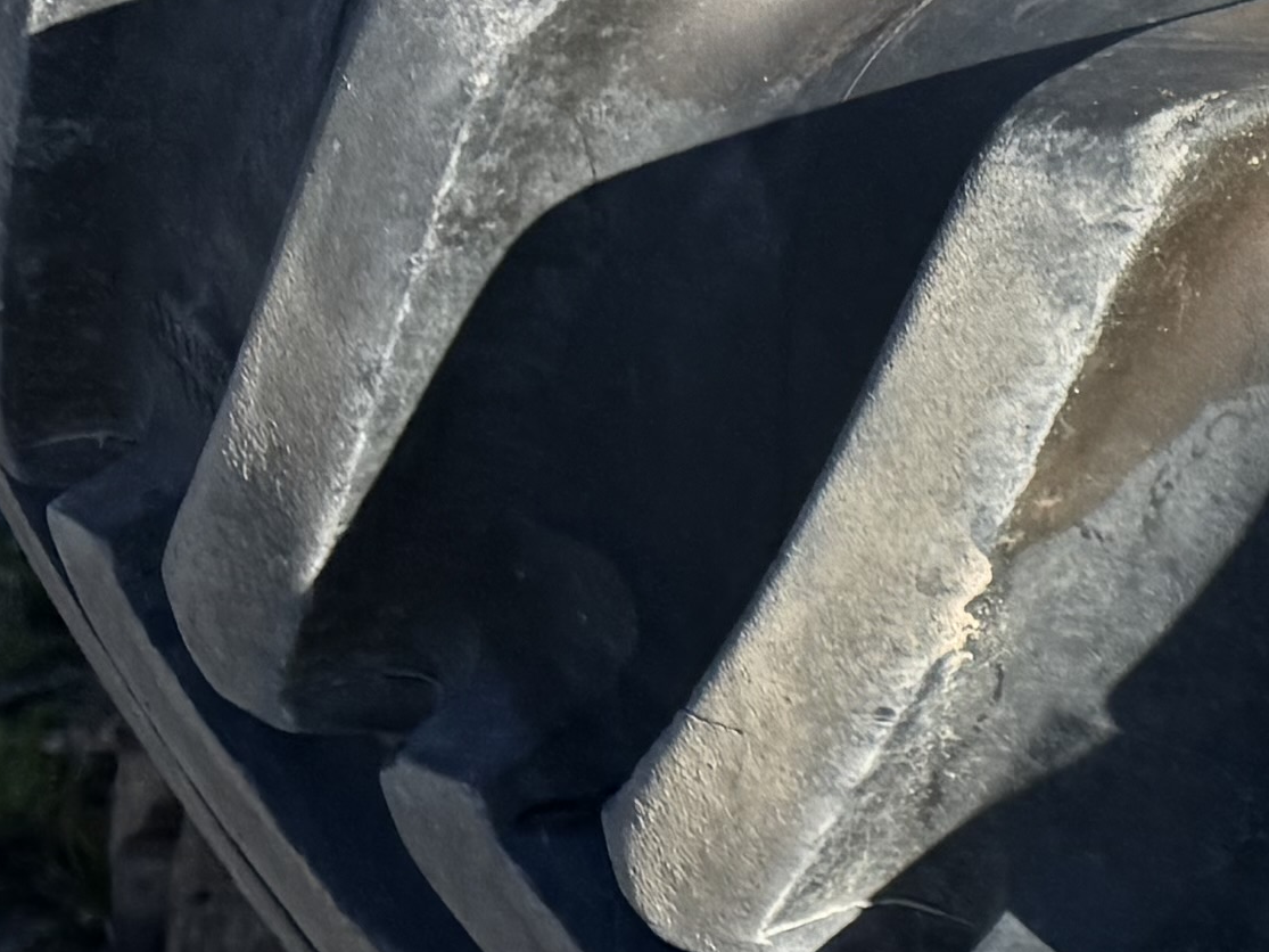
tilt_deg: -41.2
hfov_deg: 13.1
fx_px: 4509
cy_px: 1618
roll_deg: -5.3
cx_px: 2808
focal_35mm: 123
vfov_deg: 11.3
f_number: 1.78
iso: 80
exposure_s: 1/1818
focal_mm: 6.76
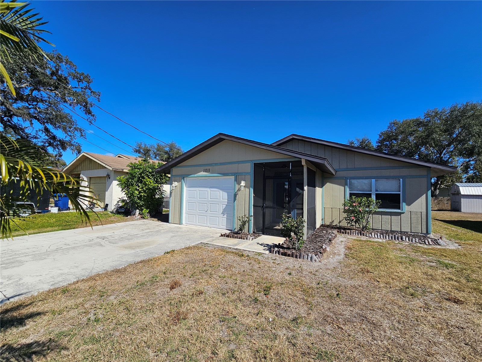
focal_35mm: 13
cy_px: 181
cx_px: 241
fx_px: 181
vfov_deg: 89.9
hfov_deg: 106.2
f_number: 2.2
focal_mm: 2.2
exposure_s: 1/2913
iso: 50
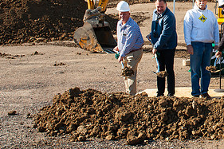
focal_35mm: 56
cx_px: 250
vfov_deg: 23.4
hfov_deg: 31.4
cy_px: 11
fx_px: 348
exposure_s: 1/200
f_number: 16
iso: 400
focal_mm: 24
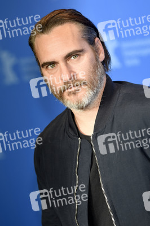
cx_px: 75
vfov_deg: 7.6
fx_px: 1690
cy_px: 113
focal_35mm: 270
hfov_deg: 5.1
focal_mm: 180
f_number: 3.5
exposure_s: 1/400
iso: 640
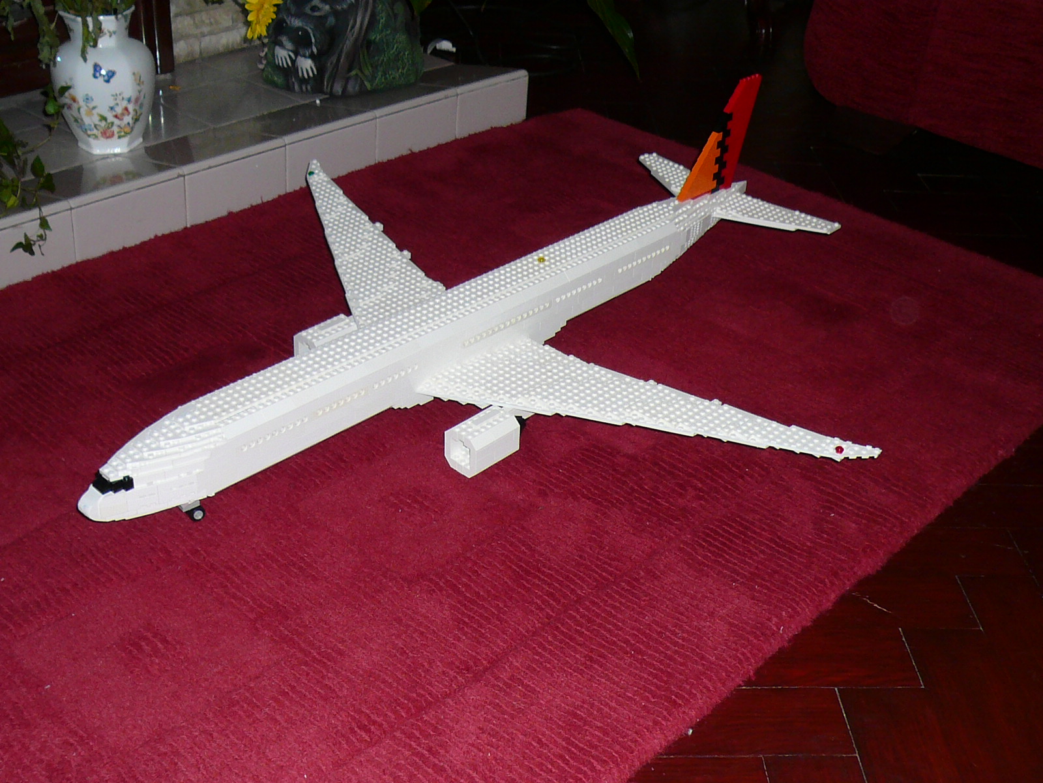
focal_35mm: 45
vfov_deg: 32.2
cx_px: 522
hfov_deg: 42.1
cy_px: 392
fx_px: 1356
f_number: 2.9
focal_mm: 4.9
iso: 100
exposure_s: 1/30
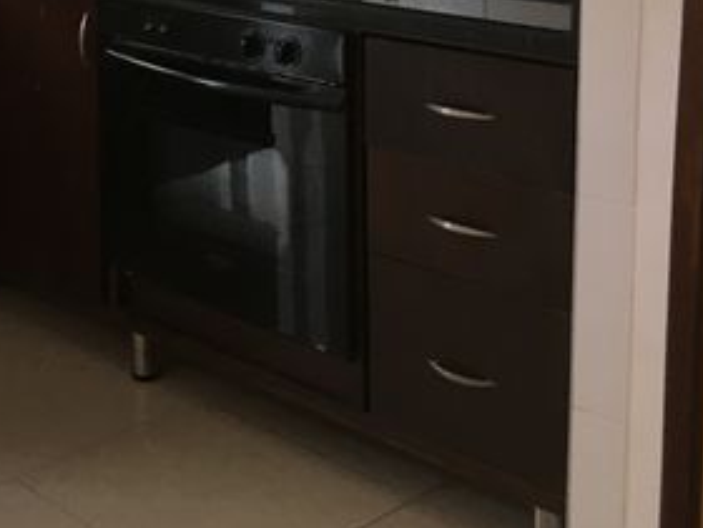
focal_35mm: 69
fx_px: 1401
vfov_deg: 20.3
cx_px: -87
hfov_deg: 25.9
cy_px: -65
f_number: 2.2
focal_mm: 4.15
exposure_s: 1/30
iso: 64
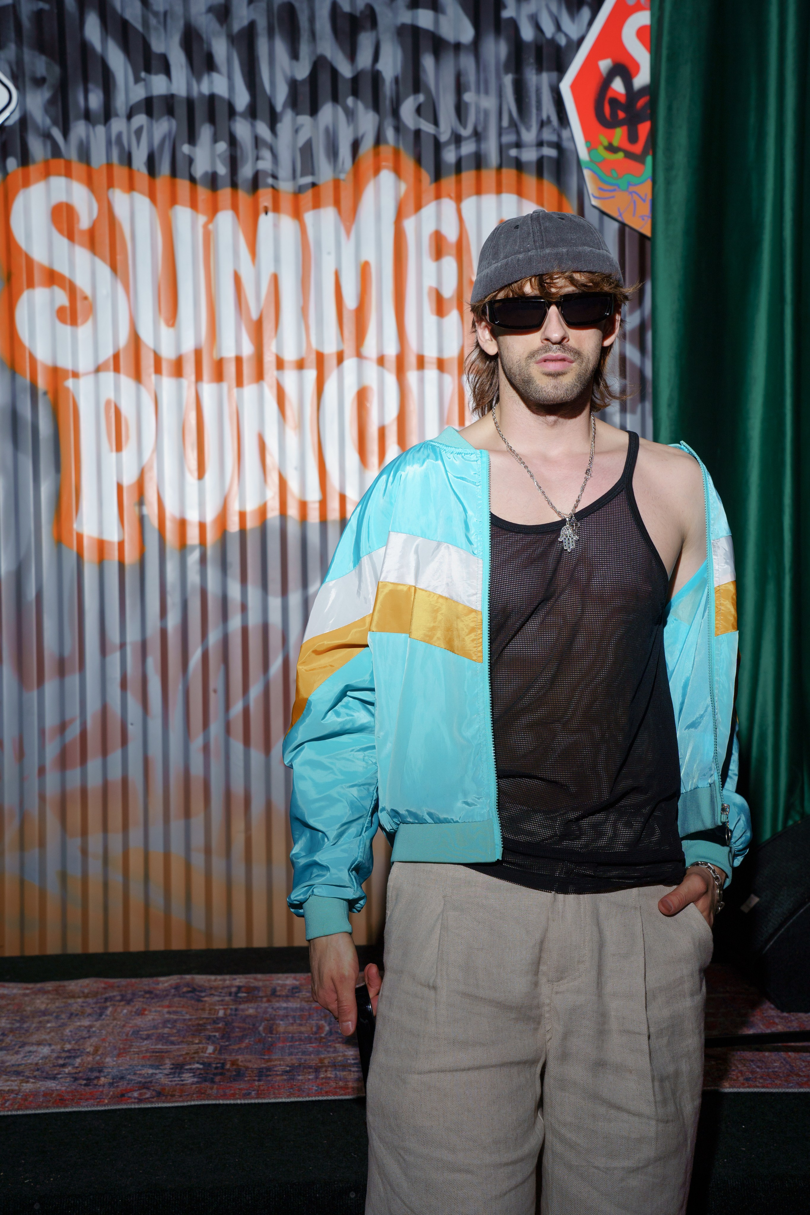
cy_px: 608
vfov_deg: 41.9
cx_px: 405
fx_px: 1586
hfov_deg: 28.6
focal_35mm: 47
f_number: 7.1
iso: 200
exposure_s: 1/160
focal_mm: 47
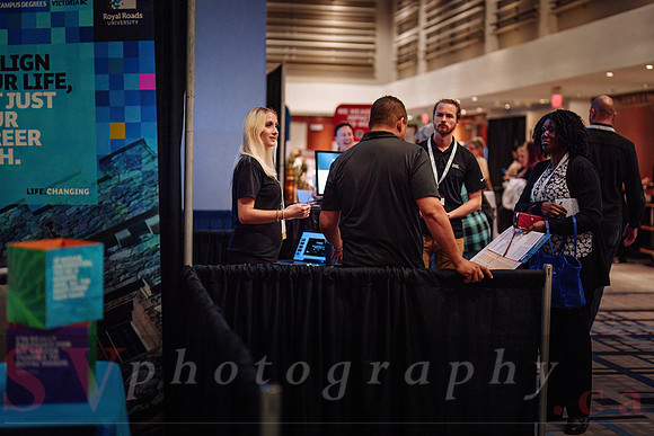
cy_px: 182
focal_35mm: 58
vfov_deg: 23.3
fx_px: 1058
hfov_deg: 34.3
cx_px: 381
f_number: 1.4
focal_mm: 50
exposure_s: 1/800
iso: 2500
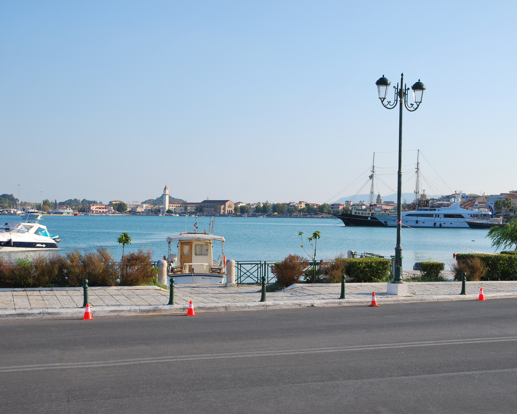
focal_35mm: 53
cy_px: 206
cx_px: 309
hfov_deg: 35.5
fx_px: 804
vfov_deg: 28.8
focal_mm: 31
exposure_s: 1/250
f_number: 8
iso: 100
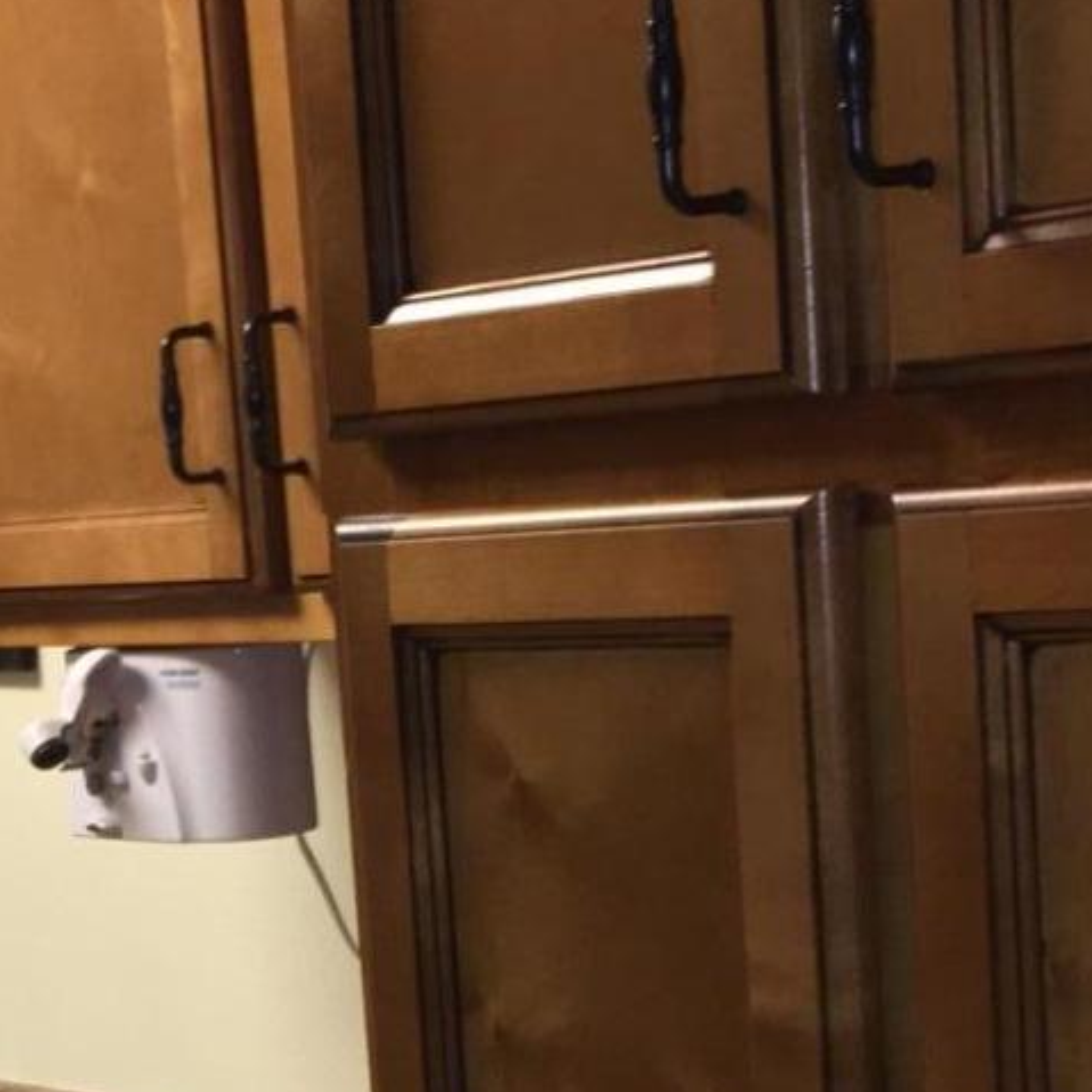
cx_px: -210
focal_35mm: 107
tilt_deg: -10.0
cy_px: 1170
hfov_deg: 15.7
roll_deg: +5.4
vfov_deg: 15.9
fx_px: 3819
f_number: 2.2
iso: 25
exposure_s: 1/30
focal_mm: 4.15
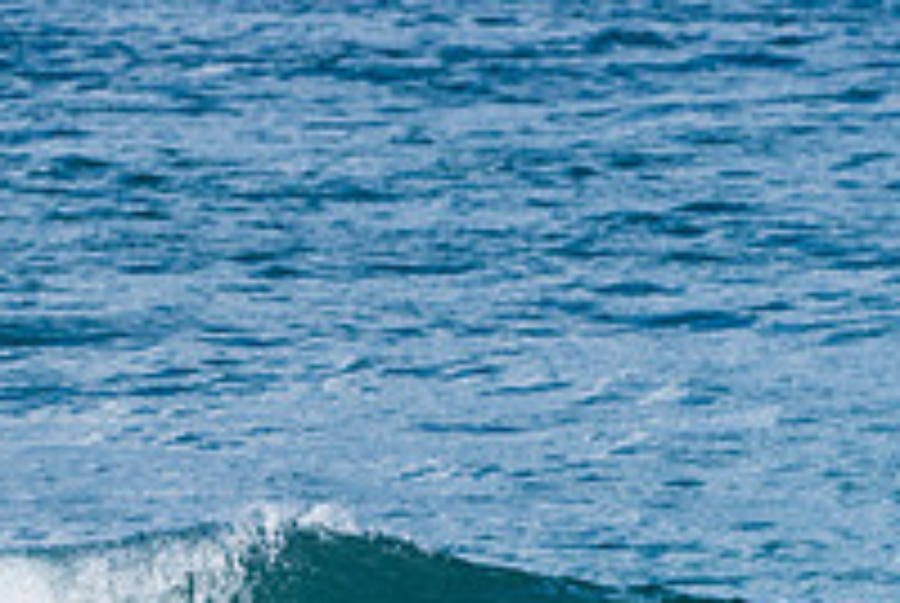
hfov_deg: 1.4
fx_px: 36228
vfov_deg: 1.0
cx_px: 414
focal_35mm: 1447
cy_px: 817
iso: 200
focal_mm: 500
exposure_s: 1/2000
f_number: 5.6
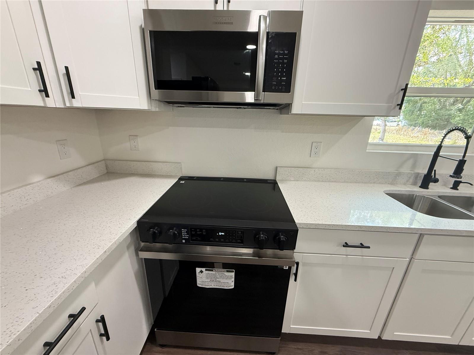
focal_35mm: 14
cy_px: 178
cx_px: 237
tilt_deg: -18.5
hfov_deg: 102.1
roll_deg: -1.4
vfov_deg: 85.7
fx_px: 192
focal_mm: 2.22
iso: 320
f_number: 2.2
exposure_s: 1/60
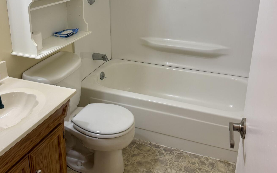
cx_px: 125
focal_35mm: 39
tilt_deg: -18.6
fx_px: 294
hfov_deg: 50.3
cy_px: 46
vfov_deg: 32.2
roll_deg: -0.7
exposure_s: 1/60
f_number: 1.78
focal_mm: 6.76
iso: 125
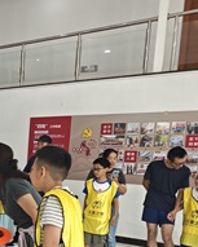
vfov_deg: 37.5
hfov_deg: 26.7
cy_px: 195
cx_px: -59
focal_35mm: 48
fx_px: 351
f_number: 1.44
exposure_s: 1/100
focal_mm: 6.68
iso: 250
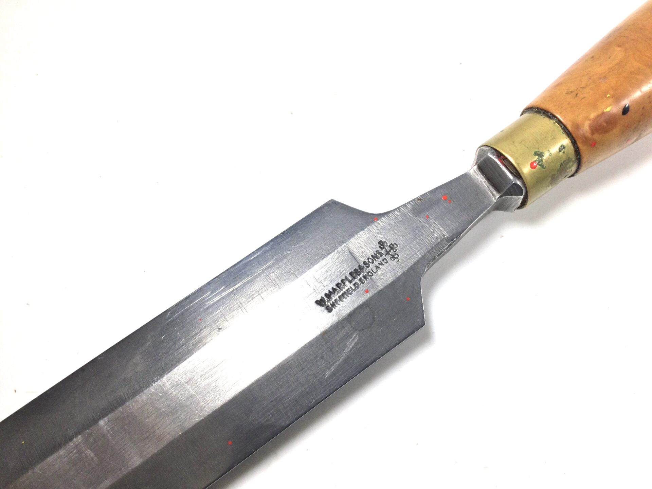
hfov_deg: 58.4
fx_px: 584
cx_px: 326
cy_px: 244
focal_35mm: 31
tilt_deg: -71.7
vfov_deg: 45.4
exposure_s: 1/200
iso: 25
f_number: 2.4
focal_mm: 3.3
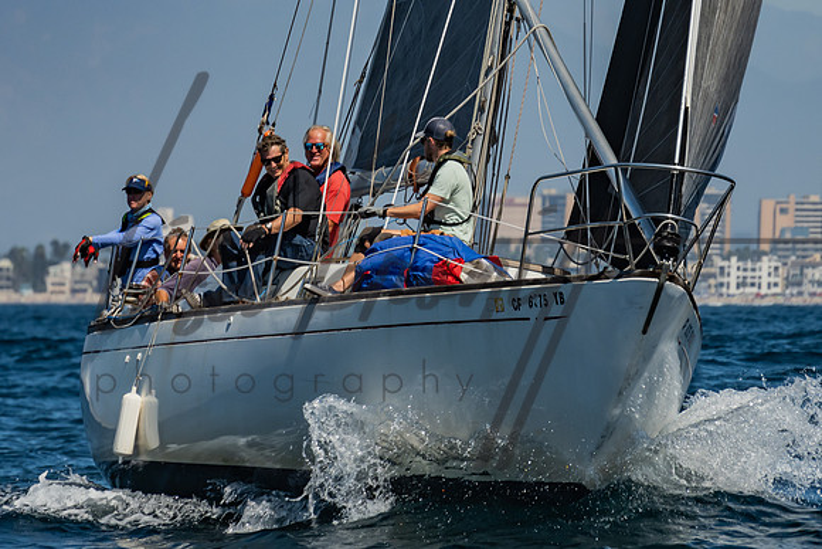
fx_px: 9594
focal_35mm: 420
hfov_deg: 4.9
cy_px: 36
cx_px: 355
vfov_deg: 3.3
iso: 160
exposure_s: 1/800
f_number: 6.3
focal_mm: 200
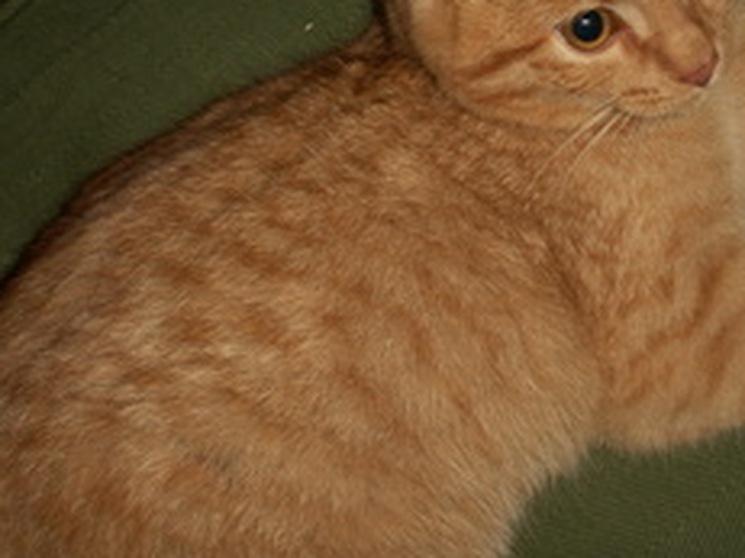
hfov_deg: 30.0
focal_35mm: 64
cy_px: 129
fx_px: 1377
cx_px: 510
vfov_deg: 22.7
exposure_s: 1/40
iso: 50
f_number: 7.1
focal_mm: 7.7
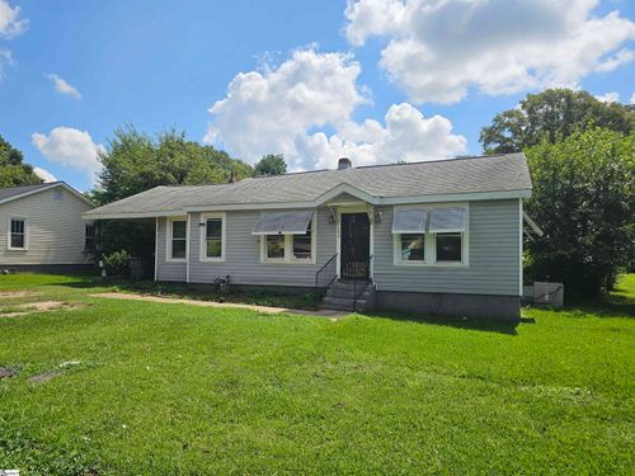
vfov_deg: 58.9
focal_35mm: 23
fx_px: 422
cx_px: 318
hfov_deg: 73.9
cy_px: 238
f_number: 1.7
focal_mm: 6.3
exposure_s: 1/1395
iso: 10
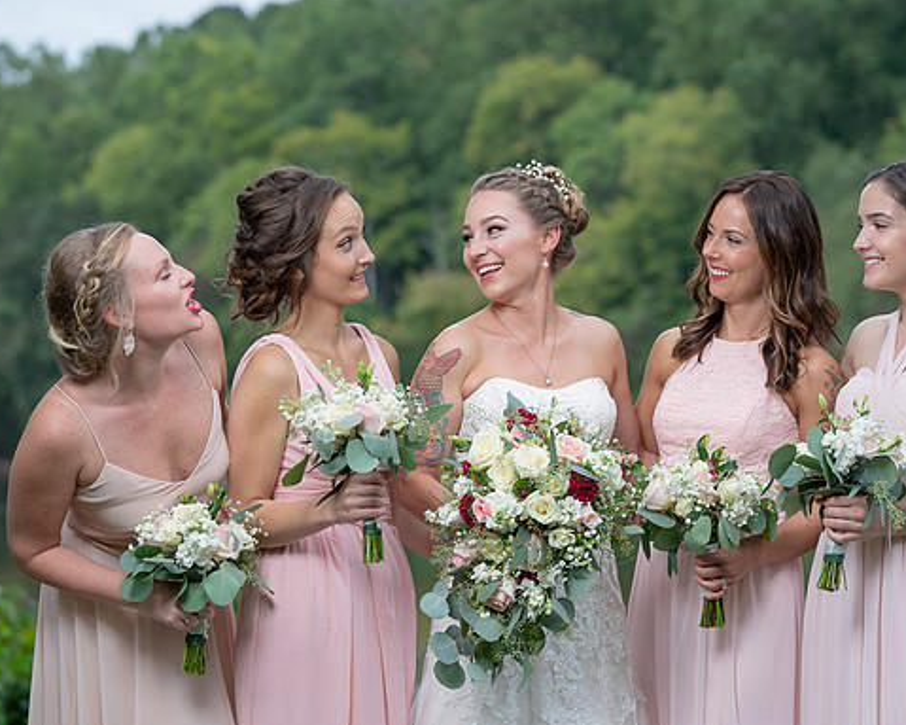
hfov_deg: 16.7
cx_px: 520
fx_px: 3083
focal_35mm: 115
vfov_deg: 13.4
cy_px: 353
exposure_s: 1/250
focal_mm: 97
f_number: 4
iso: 100
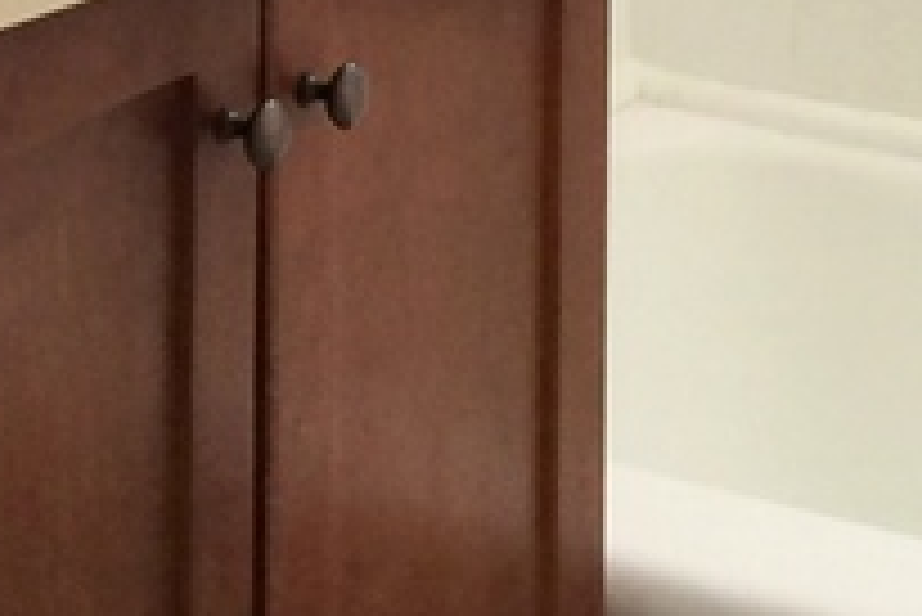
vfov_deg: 8.3
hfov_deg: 12.7
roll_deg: +0.2
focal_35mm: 159
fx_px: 4075
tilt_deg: -7.9
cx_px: -45
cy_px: -472
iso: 40
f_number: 2.2
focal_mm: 4.15
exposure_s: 1/15
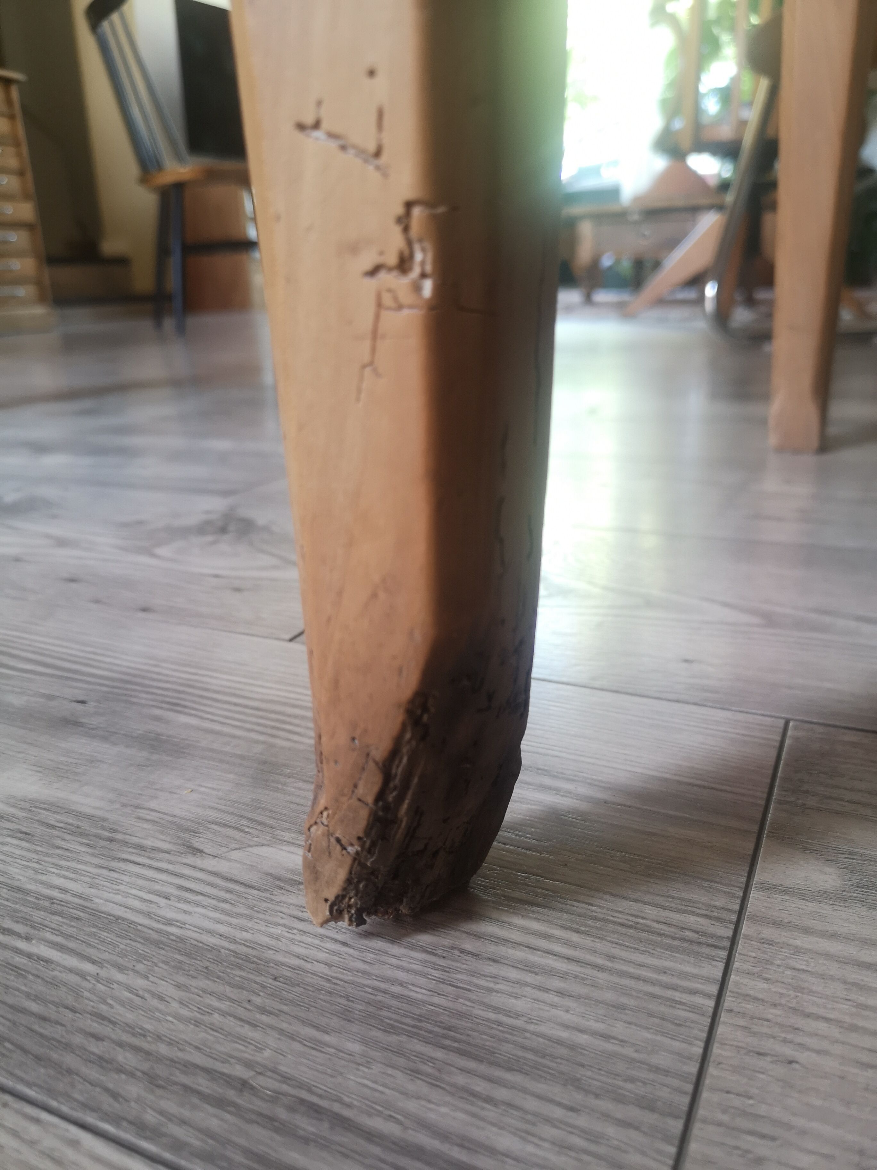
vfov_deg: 65.3
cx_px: 438
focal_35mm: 27
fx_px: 912
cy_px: 585
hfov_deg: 51.4
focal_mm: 5.58
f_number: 1.8
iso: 160
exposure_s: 1/33.3
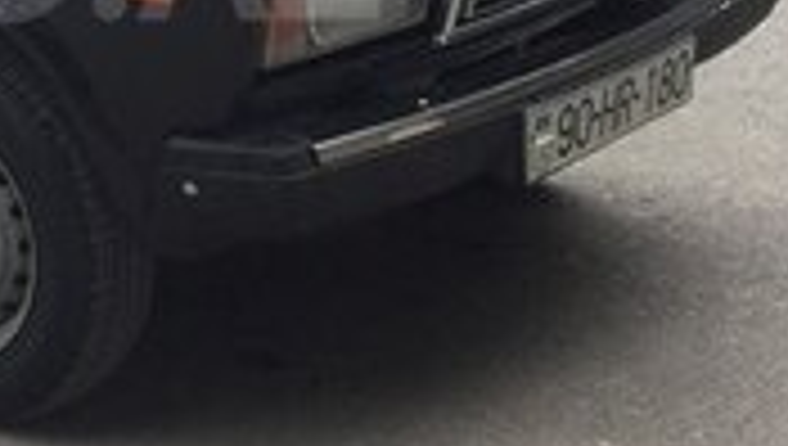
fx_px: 2490
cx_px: -81
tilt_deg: -18.3
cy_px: -47
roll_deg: -3.4
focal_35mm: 119
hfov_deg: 17.4
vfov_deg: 10.1
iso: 32
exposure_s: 1/271
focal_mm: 4.15
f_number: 2.2
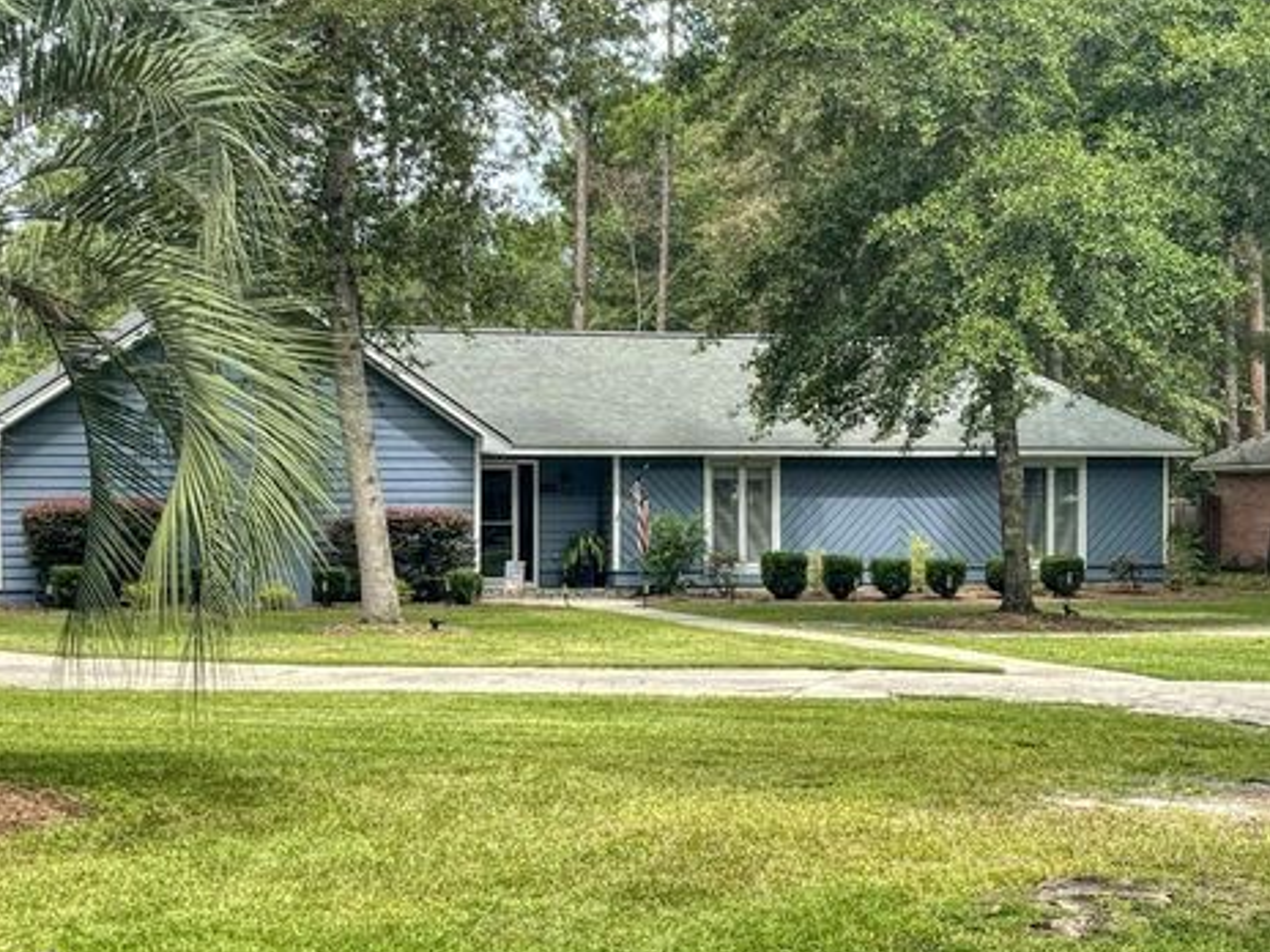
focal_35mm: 55
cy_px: 494
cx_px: 588
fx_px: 2018
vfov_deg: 26.6
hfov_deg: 34.9
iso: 32
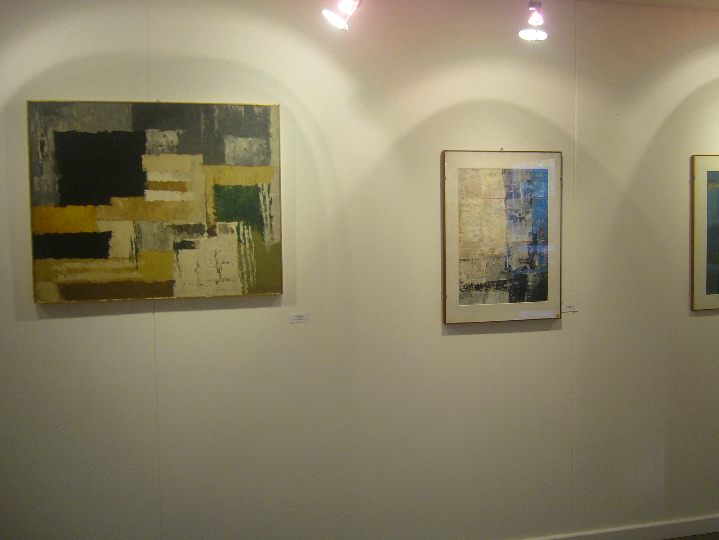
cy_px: 272
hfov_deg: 46.7
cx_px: 404
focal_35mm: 40
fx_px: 831
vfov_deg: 36.0
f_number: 2.8
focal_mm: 5.8
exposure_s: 1/20
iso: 100
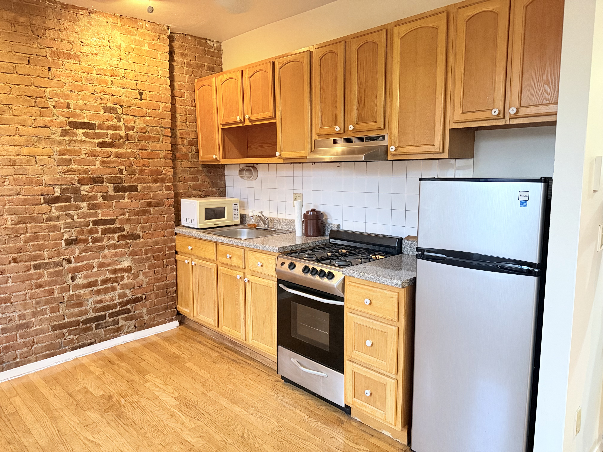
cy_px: 226
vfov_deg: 56.8
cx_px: 302
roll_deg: +0.9
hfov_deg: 71.6
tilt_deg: -7.8
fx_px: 418
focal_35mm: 24
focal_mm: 6.76
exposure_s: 1/60
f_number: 1.78
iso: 640
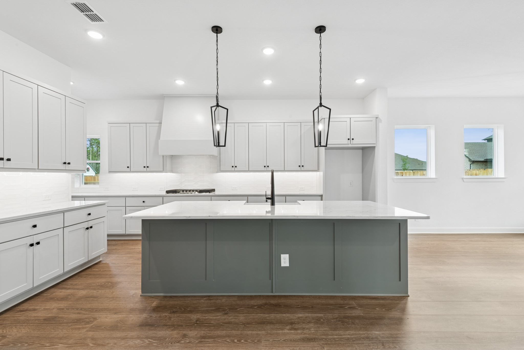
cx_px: 262
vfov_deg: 73.8
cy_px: 175
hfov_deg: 96.7
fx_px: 233
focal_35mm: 16
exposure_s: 1/2.5
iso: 160
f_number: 9
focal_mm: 16
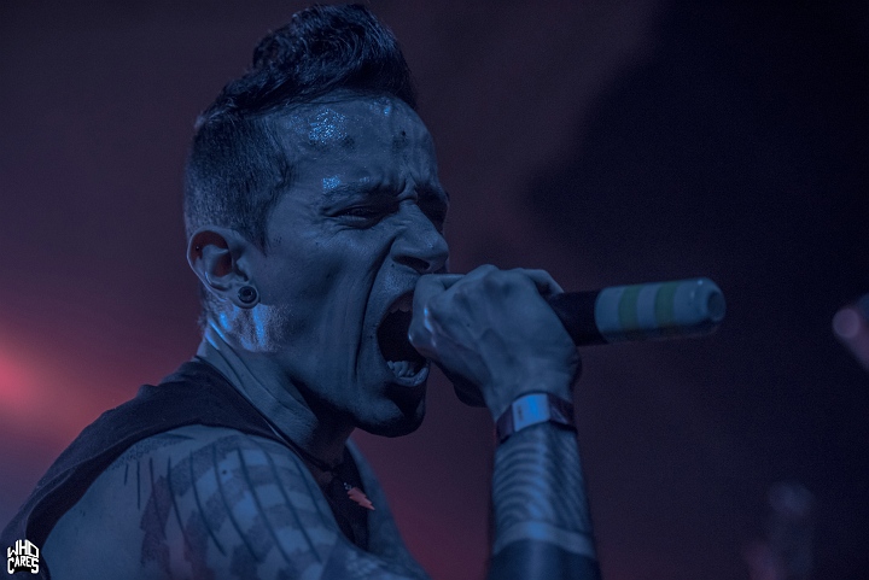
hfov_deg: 20.0
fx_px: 2464
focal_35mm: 102
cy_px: 290
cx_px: 434
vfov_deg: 13.4
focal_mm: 102
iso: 3200
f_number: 2.8
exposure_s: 1/100
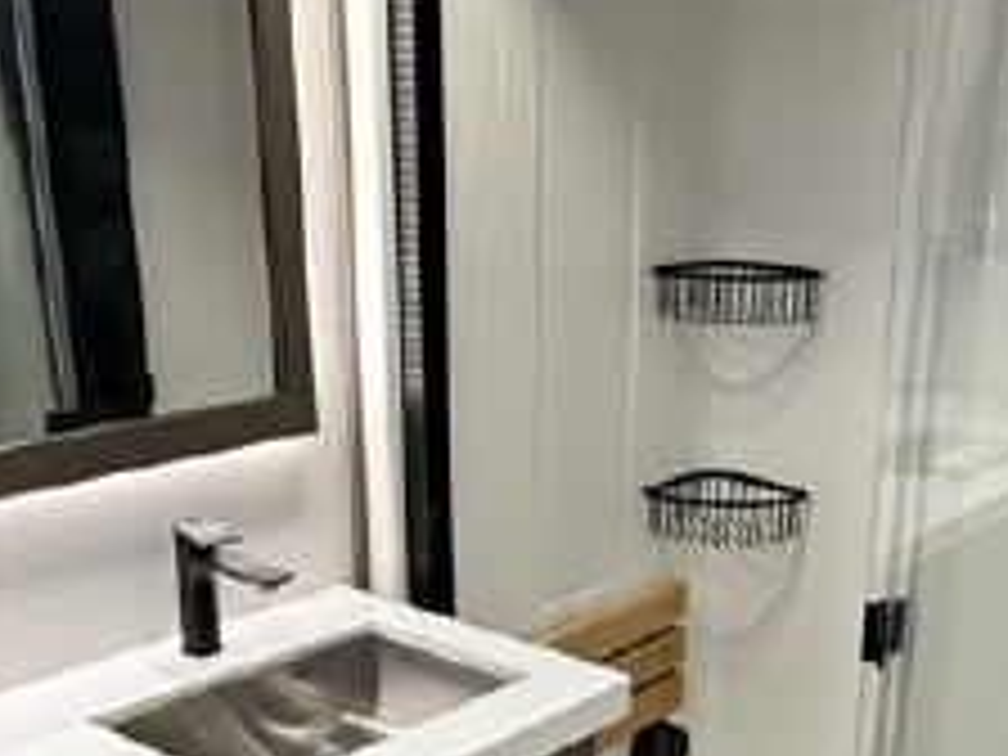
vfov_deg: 28.5
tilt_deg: -19.2
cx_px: 747
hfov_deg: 37.3
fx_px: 1456
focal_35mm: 50
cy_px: 608
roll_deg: -3.0
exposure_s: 1/99
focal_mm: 2.22
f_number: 2.2
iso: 320
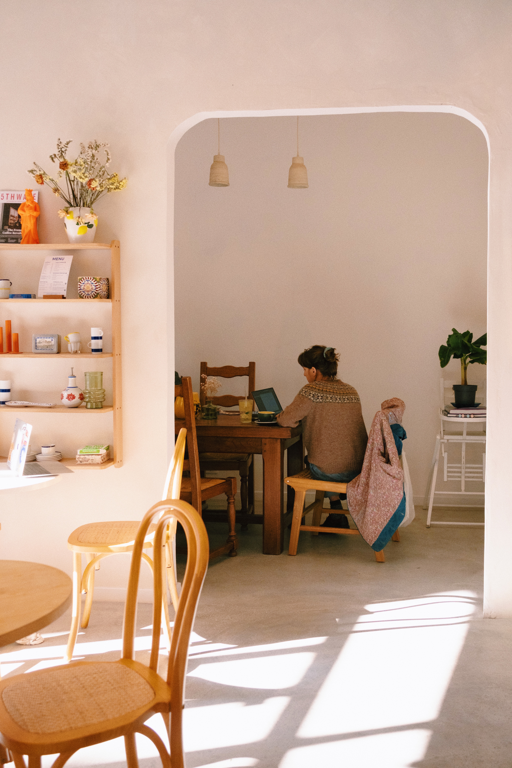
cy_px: 384
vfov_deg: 51.9
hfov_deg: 35.9
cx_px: 256
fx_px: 789
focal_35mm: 37
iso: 800
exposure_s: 1/1600
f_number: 3.2
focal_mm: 24.5
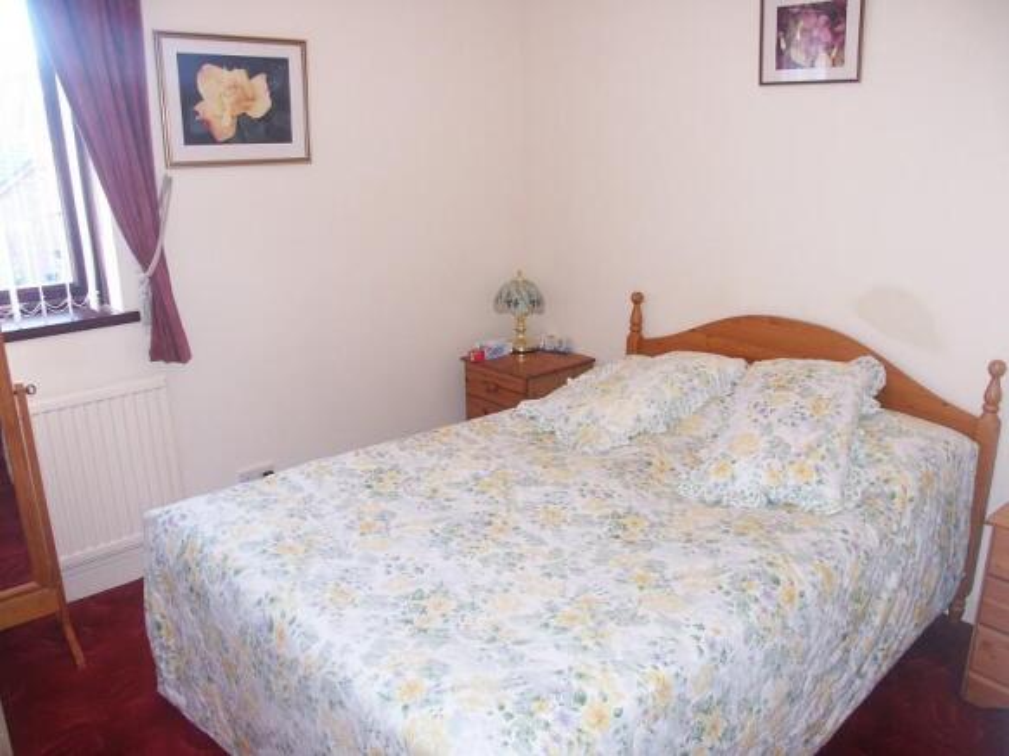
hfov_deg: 63.5
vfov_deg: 49.7
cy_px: 378
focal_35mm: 28
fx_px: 816
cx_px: 504
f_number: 2.8
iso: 200
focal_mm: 7.33
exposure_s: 1/45
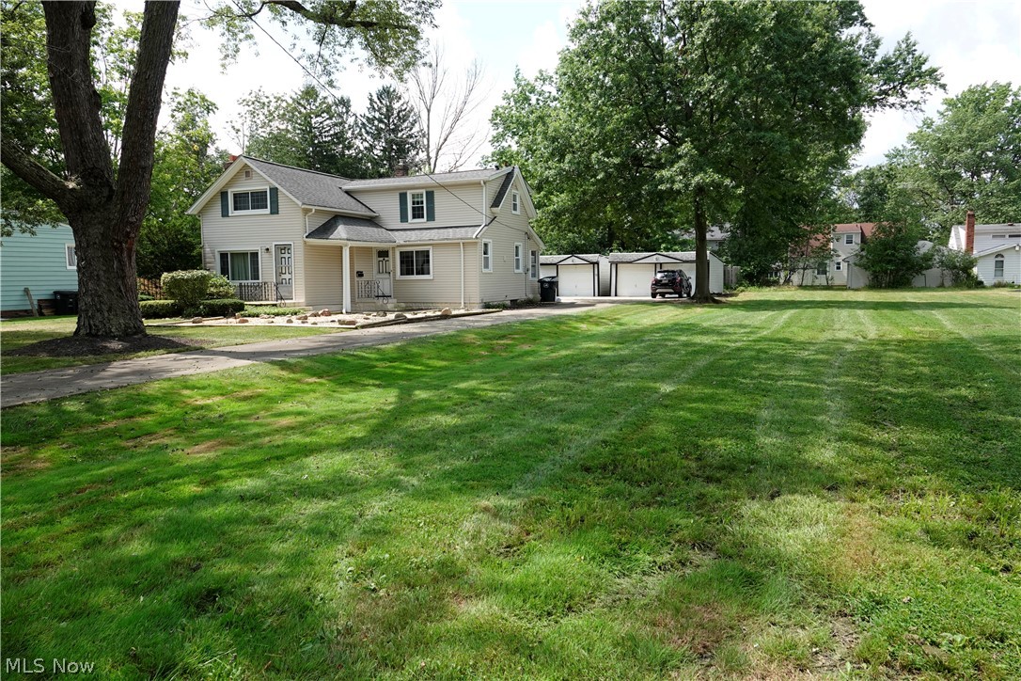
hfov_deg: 73.7
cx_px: 510
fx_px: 681
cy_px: 340
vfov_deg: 53.1
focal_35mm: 24
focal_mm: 8.8
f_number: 4
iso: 100
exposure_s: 1/320
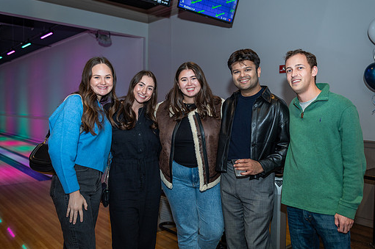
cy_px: 123
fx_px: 343
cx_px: 206
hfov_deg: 57.2
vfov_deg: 39.9
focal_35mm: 33
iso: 160
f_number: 2.8
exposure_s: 1/100
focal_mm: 29
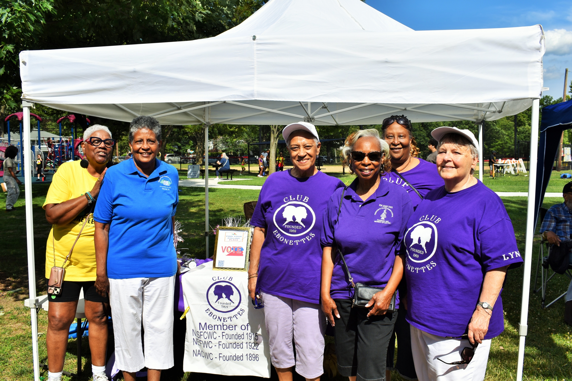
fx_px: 548
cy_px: 190
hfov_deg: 55.1
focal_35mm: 34
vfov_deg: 38.4
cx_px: 286
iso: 100
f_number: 9
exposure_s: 1/320
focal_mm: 23
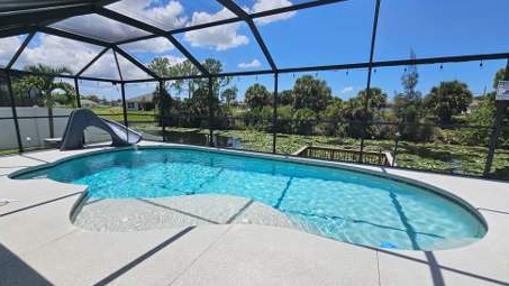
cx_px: 245
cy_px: 148
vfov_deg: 70.5
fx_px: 202
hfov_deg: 102.9
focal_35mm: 15
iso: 50
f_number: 2.2
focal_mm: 2.2
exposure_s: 1/3143
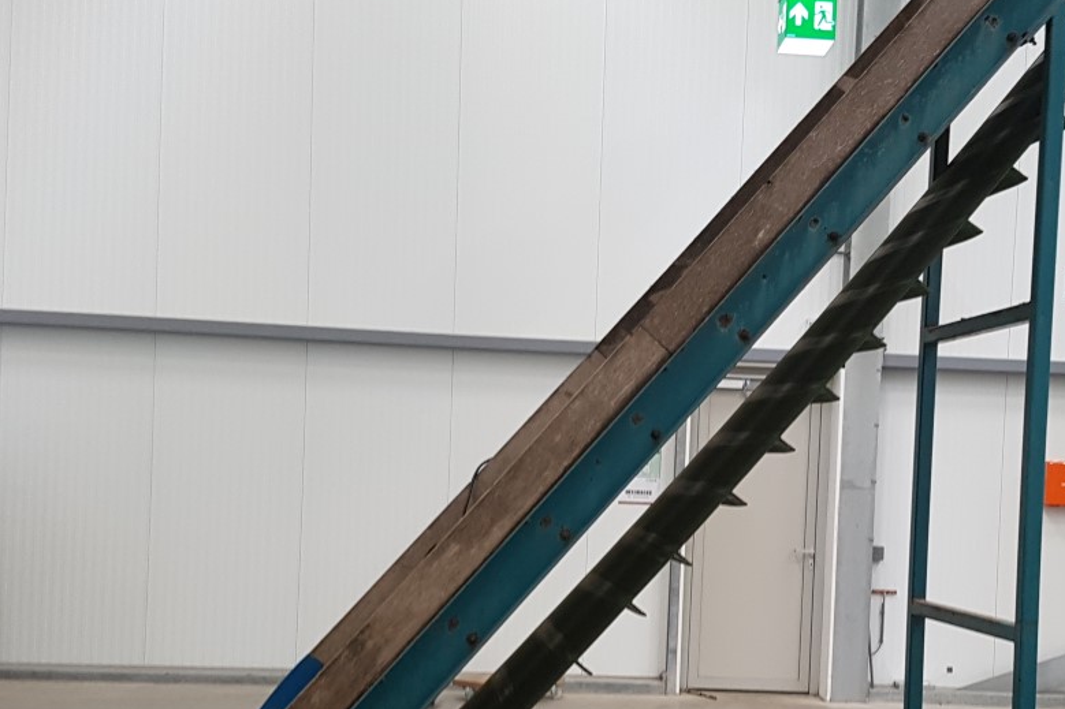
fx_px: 1479
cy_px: 447
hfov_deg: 39.3
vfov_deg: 26.9
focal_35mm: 50
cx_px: 678
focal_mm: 4.2
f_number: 1.7
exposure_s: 1/50
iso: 160
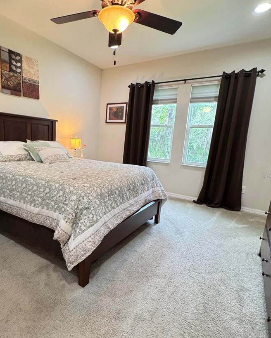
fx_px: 201
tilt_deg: -11.8
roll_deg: -4.0
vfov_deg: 80.3
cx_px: 106
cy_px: 176
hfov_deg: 67.3
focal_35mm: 20
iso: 400
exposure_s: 1/60
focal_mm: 2.22
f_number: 2.2
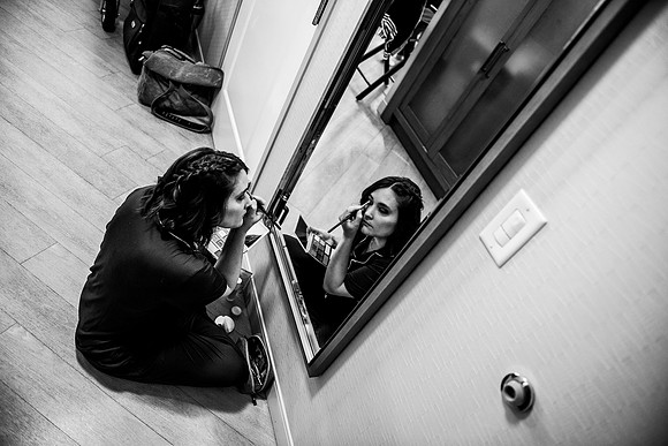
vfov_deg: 53.2
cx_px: 334
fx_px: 445
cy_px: 223
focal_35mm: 24
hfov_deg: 73.7
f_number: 2.8
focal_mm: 24
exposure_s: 1/50
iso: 1250
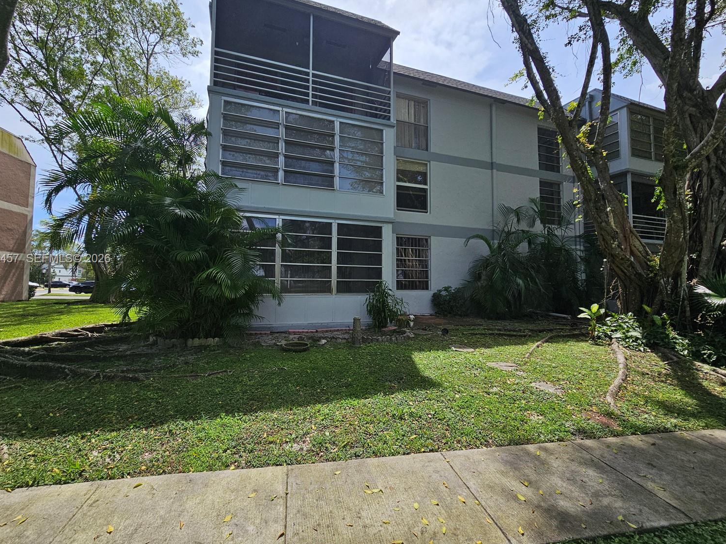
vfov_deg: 85.6
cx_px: 349
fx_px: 294
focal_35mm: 14
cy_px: 259
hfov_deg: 102.0
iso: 50
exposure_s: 1/2302
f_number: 2.2
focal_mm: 2.2
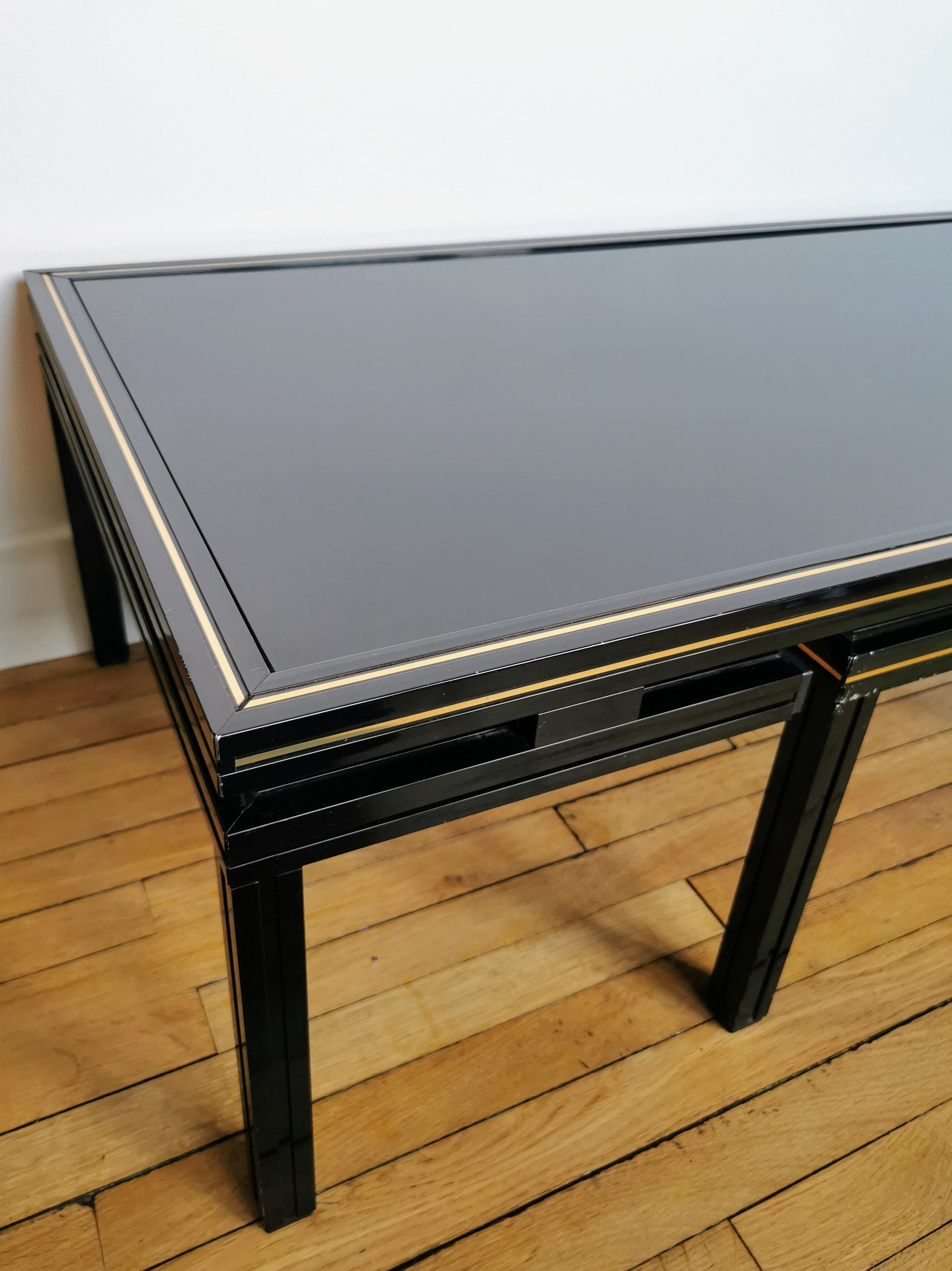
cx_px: 475
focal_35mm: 28
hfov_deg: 49.7
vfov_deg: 63.4
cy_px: 624
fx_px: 1027
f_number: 1.8
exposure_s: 1/100
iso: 125
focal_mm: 5.58
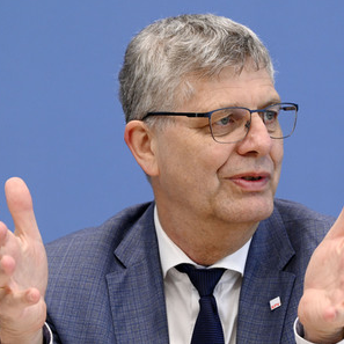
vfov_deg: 10.0
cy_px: 171
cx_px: 197
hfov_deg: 10.0
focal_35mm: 174
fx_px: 1956
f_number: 6.3
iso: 3200
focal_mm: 135
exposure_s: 1/400
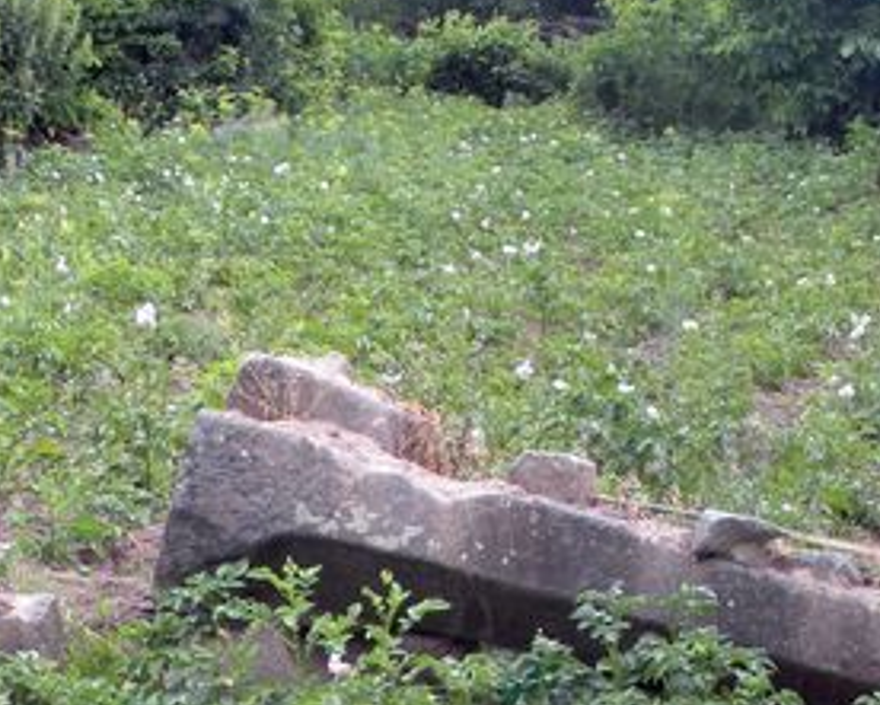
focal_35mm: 89
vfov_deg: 16.8
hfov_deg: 21.4
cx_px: 265
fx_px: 2319
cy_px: 738
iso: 64
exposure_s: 1/58.1
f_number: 3.5
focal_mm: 6.3
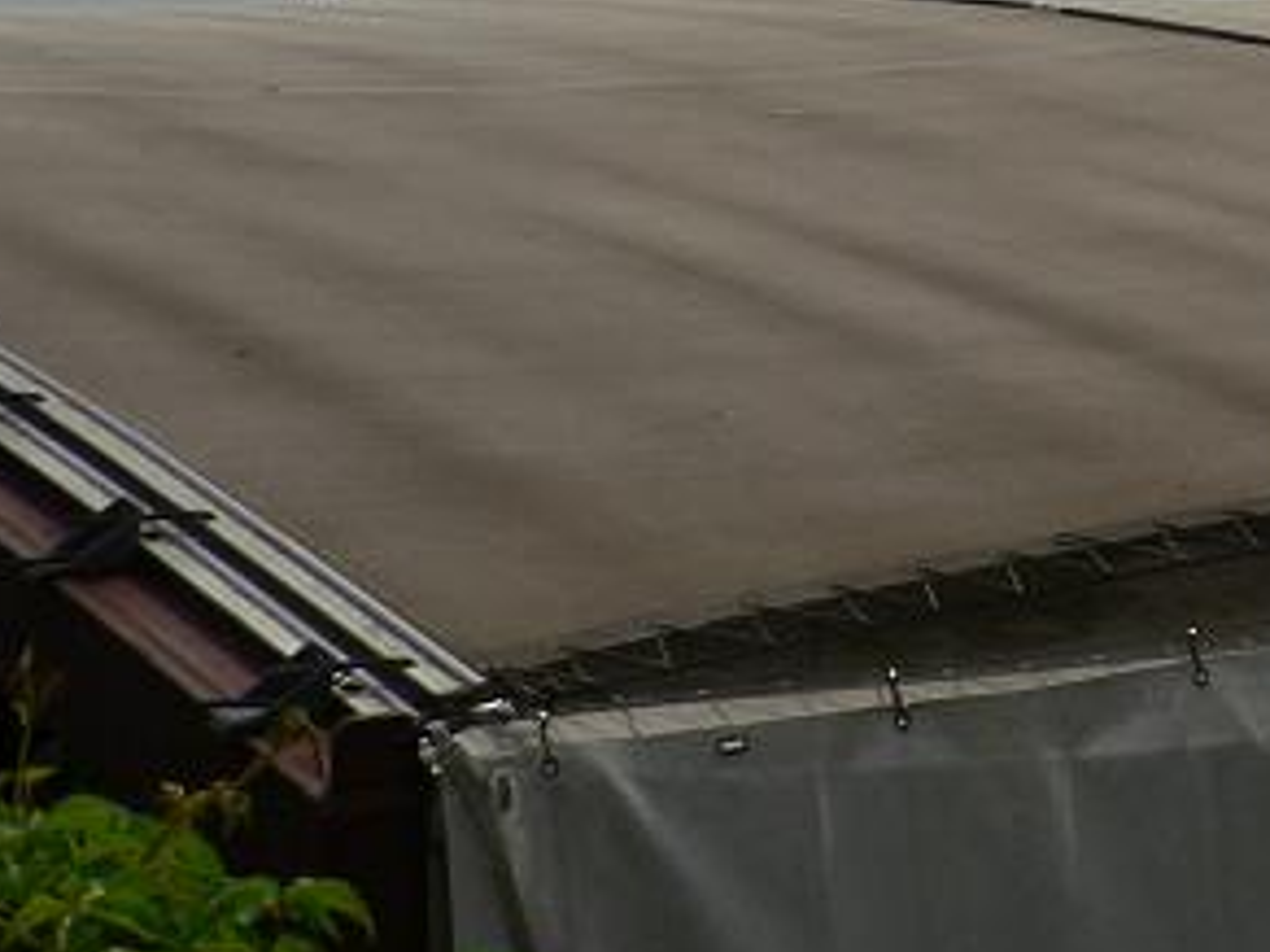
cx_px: 1676
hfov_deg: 18.4
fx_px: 3631
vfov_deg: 14.4
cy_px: -236
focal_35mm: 99
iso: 80
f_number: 6.3
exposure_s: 1/800
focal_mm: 6
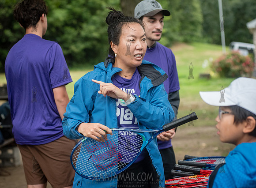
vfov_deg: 17.1
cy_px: 94
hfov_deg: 23.1
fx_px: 626
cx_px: 115
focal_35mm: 85
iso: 2000
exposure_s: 1/2500
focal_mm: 80
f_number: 4
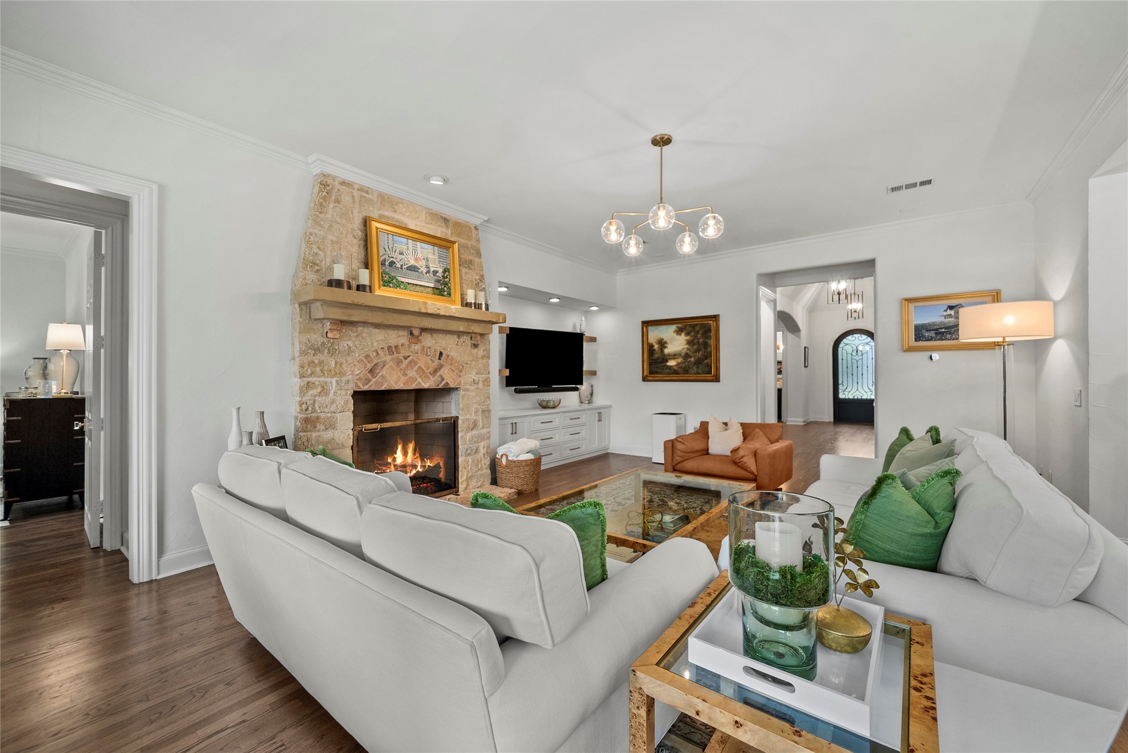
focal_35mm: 13
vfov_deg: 85.5
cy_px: 376
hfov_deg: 108.3
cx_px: 564
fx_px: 408
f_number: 8
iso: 800
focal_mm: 13
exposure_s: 1/10
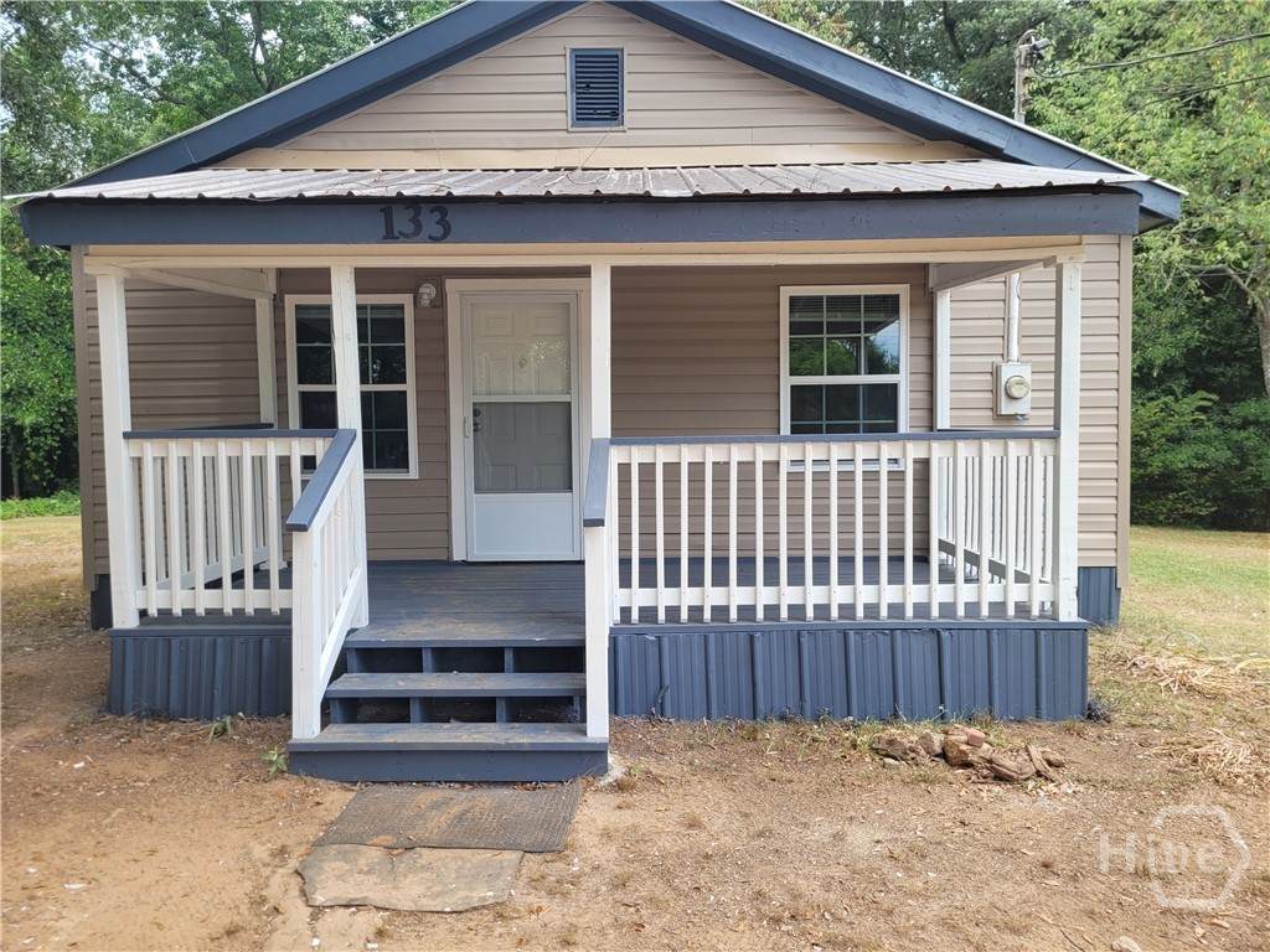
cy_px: 476
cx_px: 635
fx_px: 954
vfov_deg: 53.1
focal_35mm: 26
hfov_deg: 67.3
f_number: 1.8
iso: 40
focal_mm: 5.4
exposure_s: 1/594
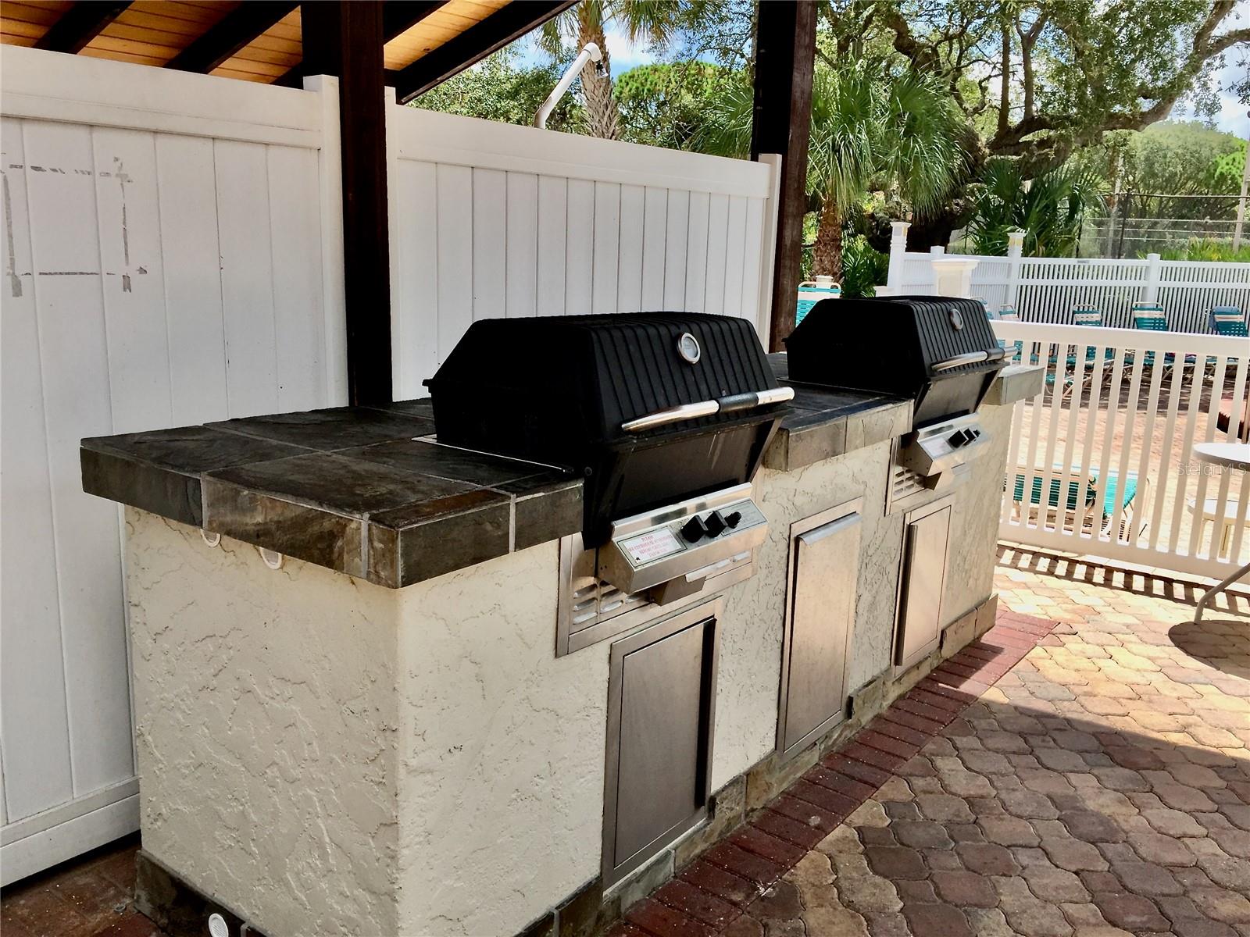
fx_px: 1047
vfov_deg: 48.2
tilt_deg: -13.2
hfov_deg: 61.7
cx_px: 625
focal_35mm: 29
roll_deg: -1.1
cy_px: 468
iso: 32
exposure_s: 1/1014
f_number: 2.2
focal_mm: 4.15
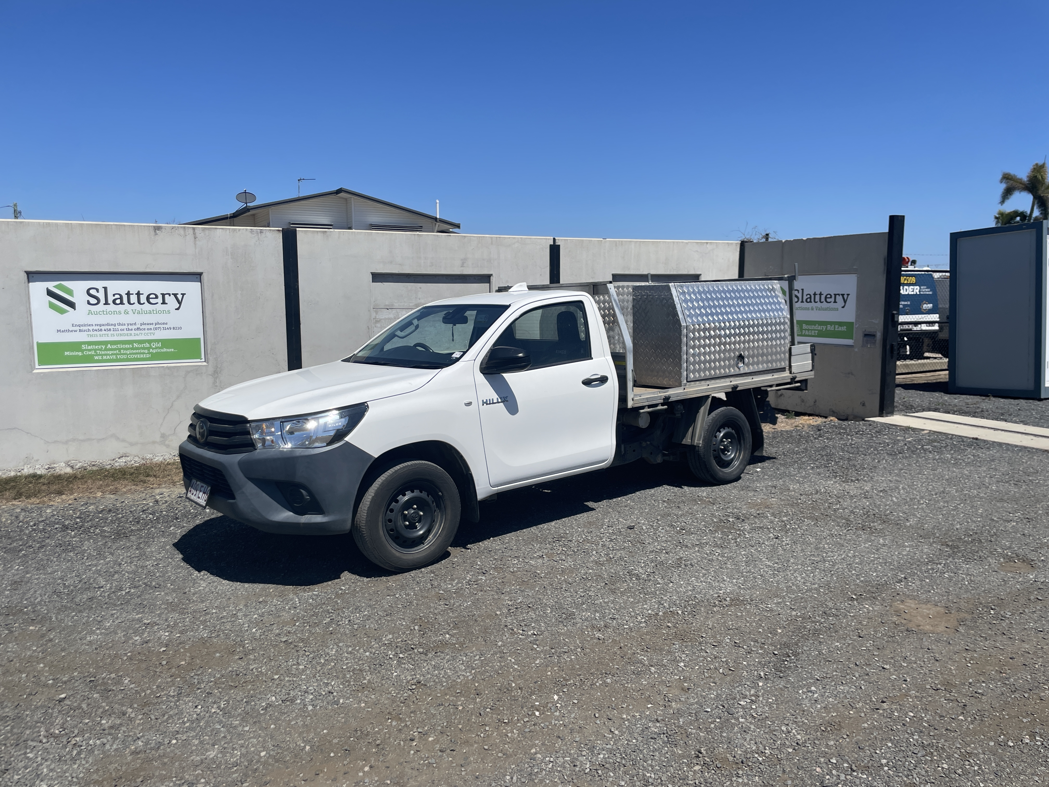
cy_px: 394
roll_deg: +0.2
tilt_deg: -6.9
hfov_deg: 67.3
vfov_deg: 53.1
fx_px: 788
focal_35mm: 26
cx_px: 524
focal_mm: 4.2
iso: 32
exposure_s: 1/6135
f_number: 1.6
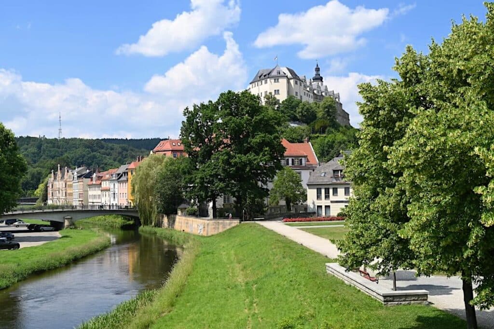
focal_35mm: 42
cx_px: 247
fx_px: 576
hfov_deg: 46.4
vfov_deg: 31.9
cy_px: 164
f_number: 7.1
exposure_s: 1/400
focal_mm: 42
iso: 100
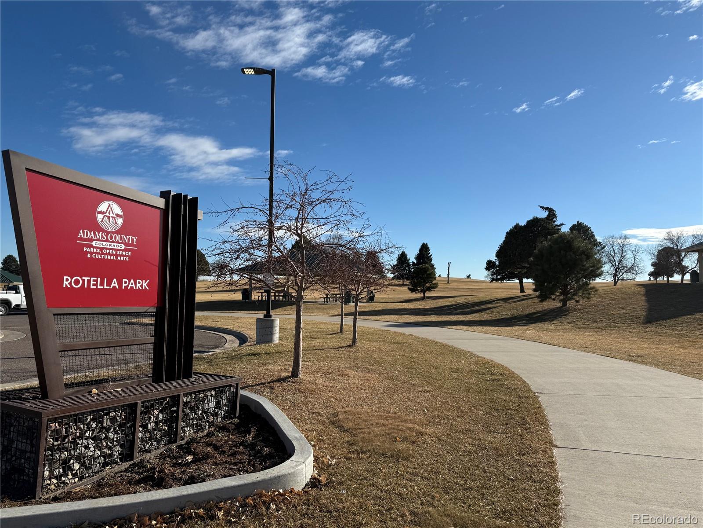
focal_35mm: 24
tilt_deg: +2.0
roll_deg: -1.6
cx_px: 352
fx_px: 487
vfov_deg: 56.8
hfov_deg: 71.6
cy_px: 264
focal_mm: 6.76
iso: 80
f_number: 1.78
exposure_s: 1/6173
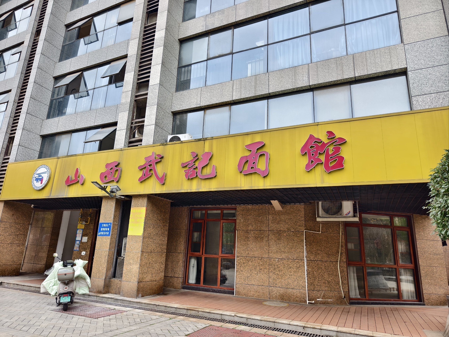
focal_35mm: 23
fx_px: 298
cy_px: 168
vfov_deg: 58.9
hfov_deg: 73.9
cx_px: 224
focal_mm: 8.67
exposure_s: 1/526
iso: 50
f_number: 1.75
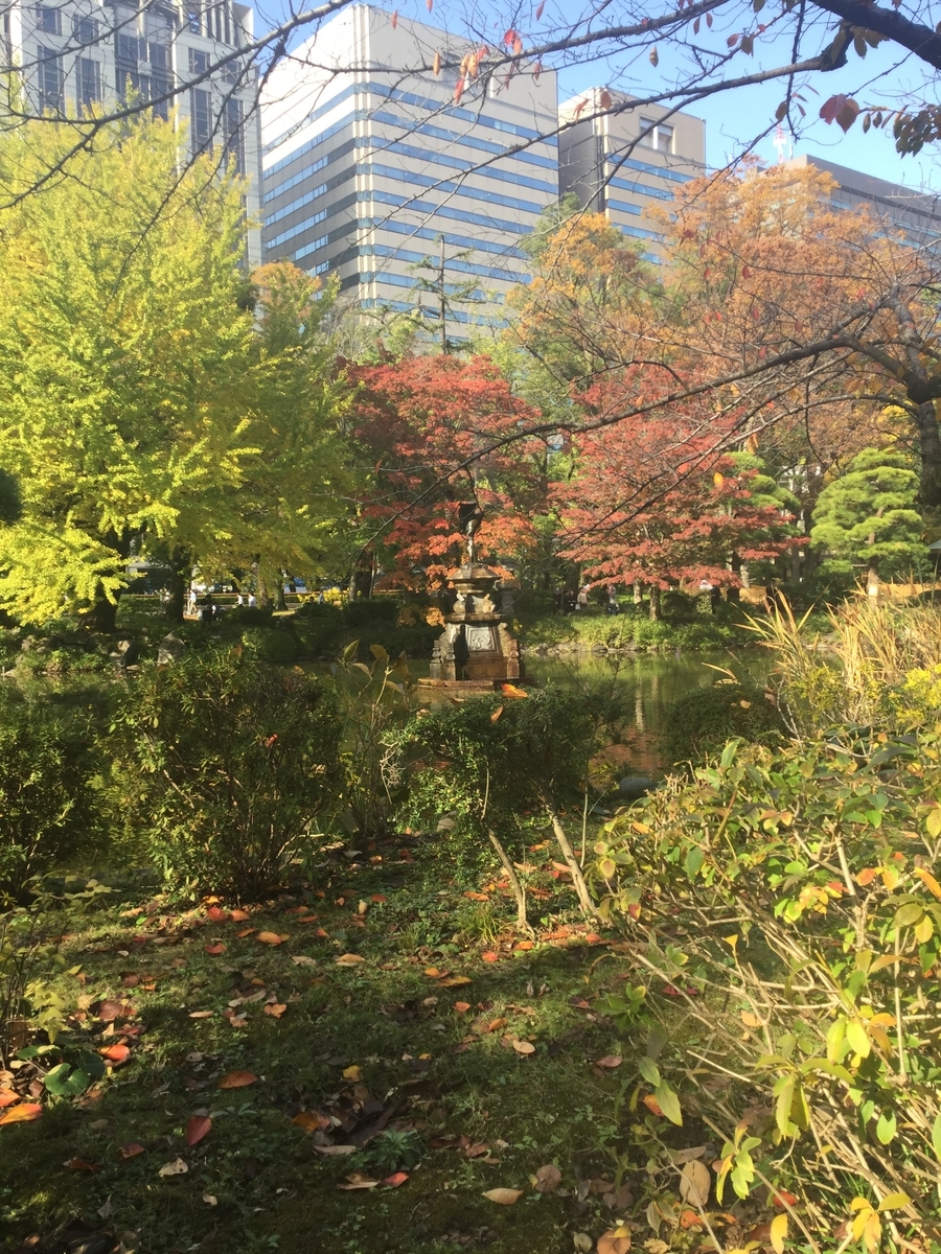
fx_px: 1124
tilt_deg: -2.7
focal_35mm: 31
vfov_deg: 58.4
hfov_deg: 45.4
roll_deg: +1.3
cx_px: 470
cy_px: 627
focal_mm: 3.3
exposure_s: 1/262
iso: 25
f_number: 2.4
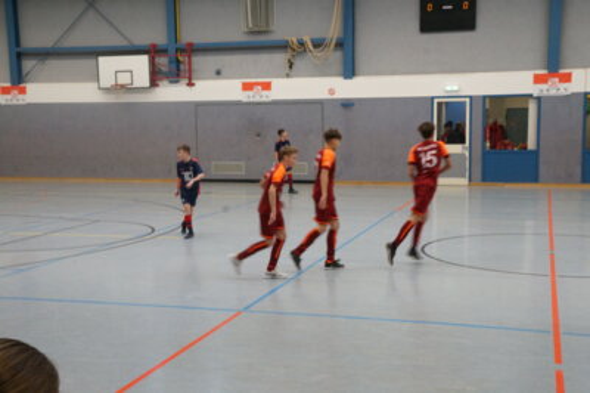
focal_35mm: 48
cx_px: 295
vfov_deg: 28.0
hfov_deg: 41.1
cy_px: 196
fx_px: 786
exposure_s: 1/60
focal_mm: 32
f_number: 13
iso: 3200
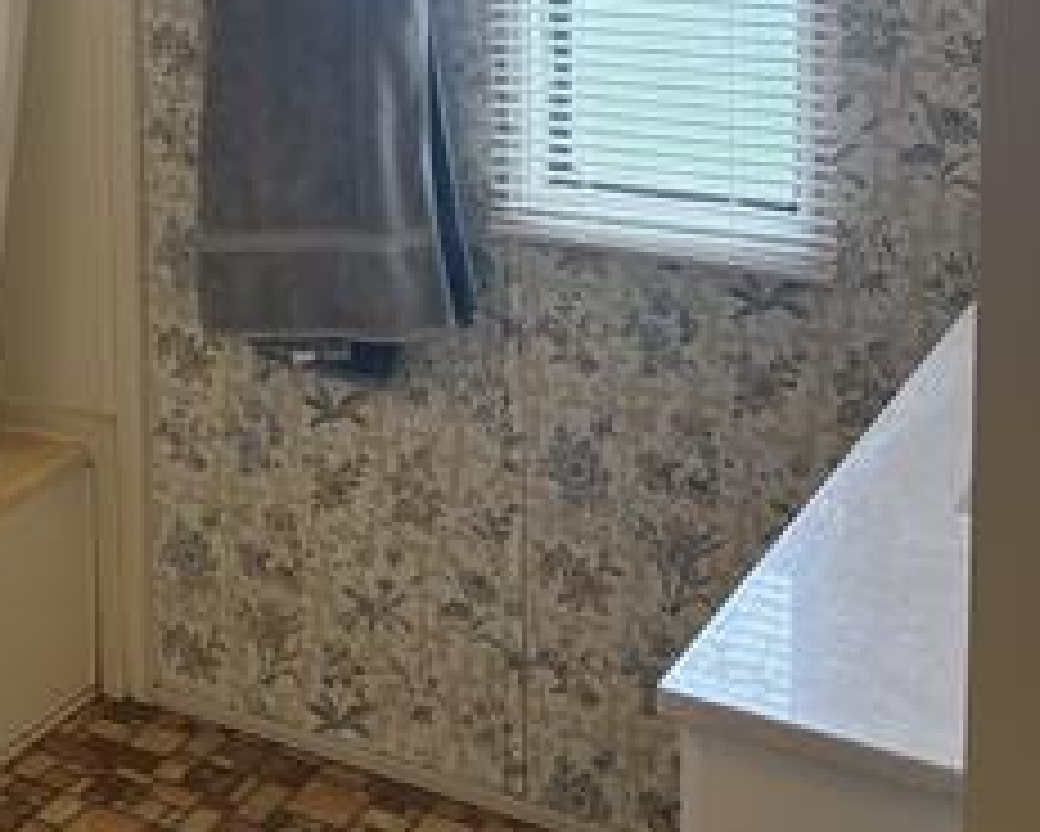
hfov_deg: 27.7
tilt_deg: -5.1
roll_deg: +1.1
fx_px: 2032
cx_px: 122
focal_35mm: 66
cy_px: -162
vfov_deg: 21.5
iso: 160
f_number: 1.6
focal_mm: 5.96
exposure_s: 1/60
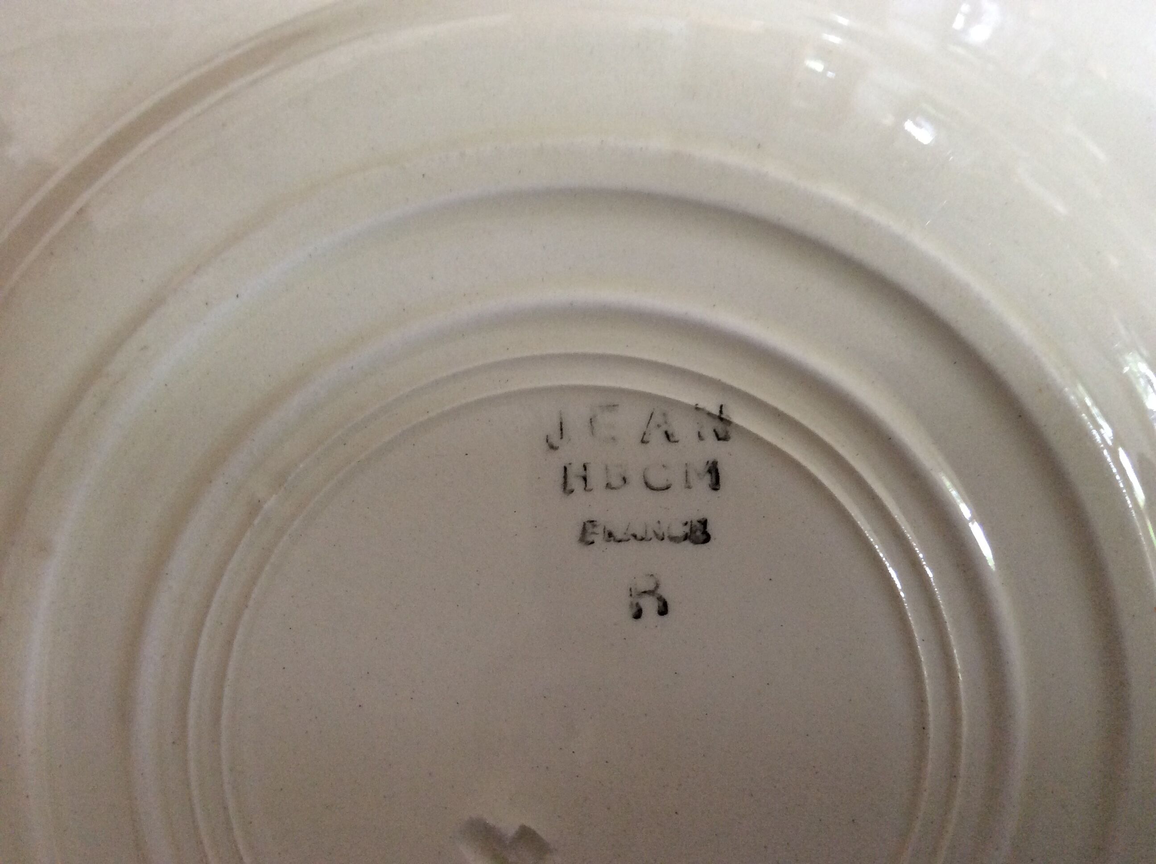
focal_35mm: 32
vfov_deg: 44.1
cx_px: 578
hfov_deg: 56.9
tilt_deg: -86.7
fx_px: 1067
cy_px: 432
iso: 80
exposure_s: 1/25
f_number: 2.4
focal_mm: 3.3
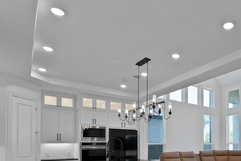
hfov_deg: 62.0
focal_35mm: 26
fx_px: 174
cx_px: 201
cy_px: 145
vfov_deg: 45.0
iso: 640
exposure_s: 1/10
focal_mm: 12
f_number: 9
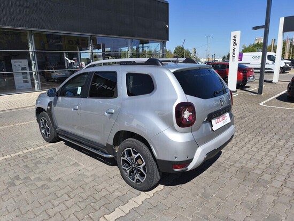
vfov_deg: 58.9
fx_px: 195
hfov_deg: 73.9
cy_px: 110
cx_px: 147
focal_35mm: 23
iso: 50
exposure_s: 1/1262
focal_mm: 6.14
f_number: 1.65
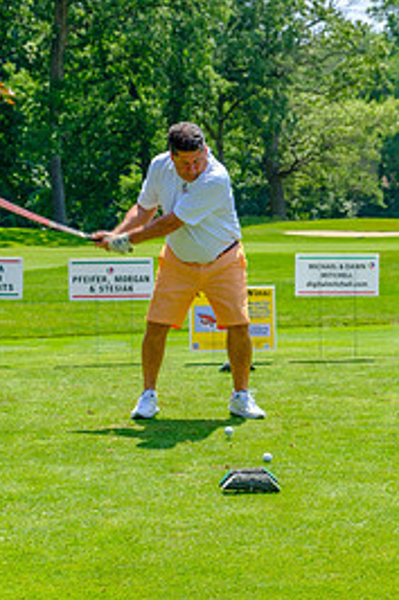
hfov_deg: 13.7
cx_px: 234
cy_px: 264
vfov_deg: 20.4
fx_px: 1665
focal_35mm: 100
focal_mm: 39
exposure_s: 1/250
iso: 200
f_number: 5.6
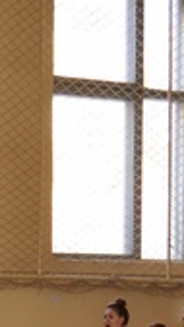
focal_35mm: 145
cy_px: 351
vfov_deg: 14.5
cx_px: -95
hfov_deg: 8.2
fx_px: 1258
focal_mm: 26
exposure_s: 1/125
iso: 320
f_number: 4
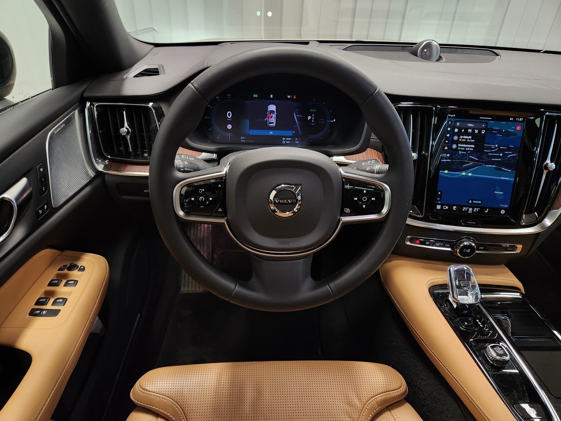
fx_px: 373
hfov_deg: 73.9
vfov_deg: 58.9
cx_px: 280
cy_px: 210
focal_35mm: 23
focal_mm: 5.4
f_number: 1.8
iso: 320
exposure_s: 1/100
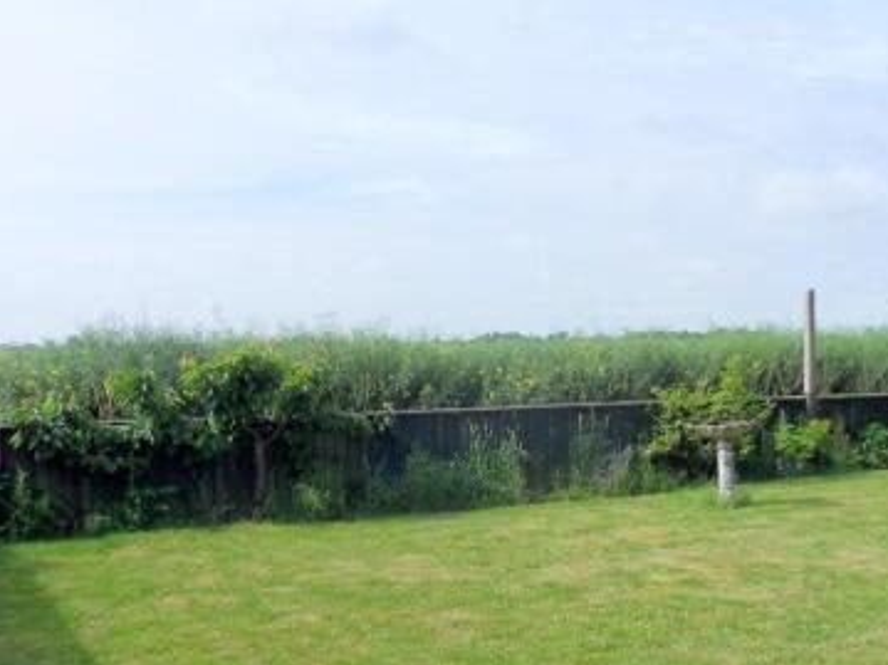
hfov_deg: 47.7
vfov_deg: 36.3
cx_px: 518
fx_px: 1000
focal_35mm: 39
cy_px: 456
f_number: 7.5
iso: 80
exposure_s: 1/250
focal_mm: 4.2
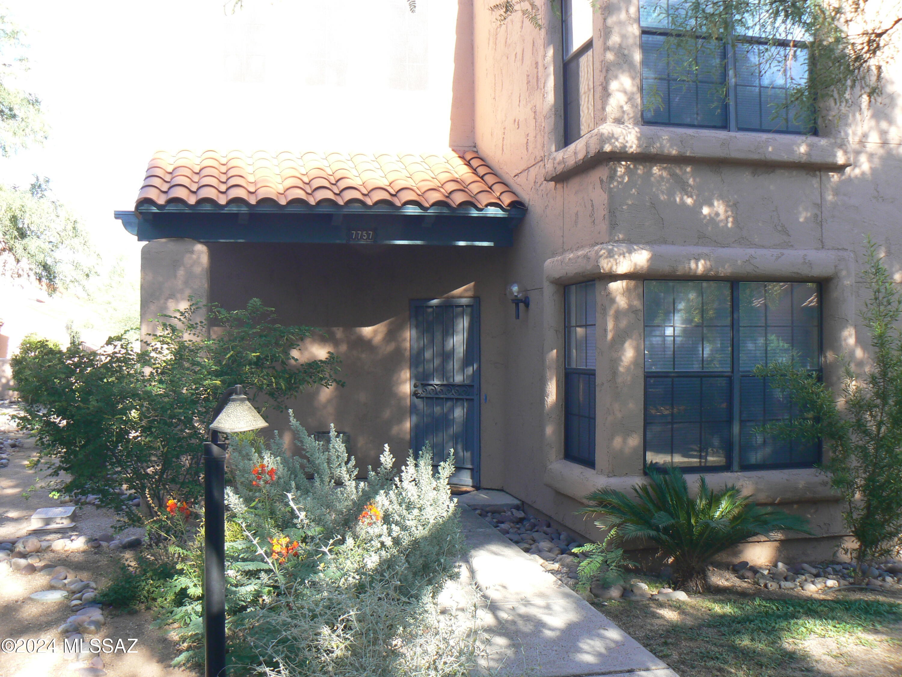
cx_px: 451
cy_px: 338
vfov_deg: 39.7
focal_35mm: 36
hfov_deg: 51.4
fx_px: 938
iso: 80
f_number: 4
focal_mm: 6
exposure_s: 1/80
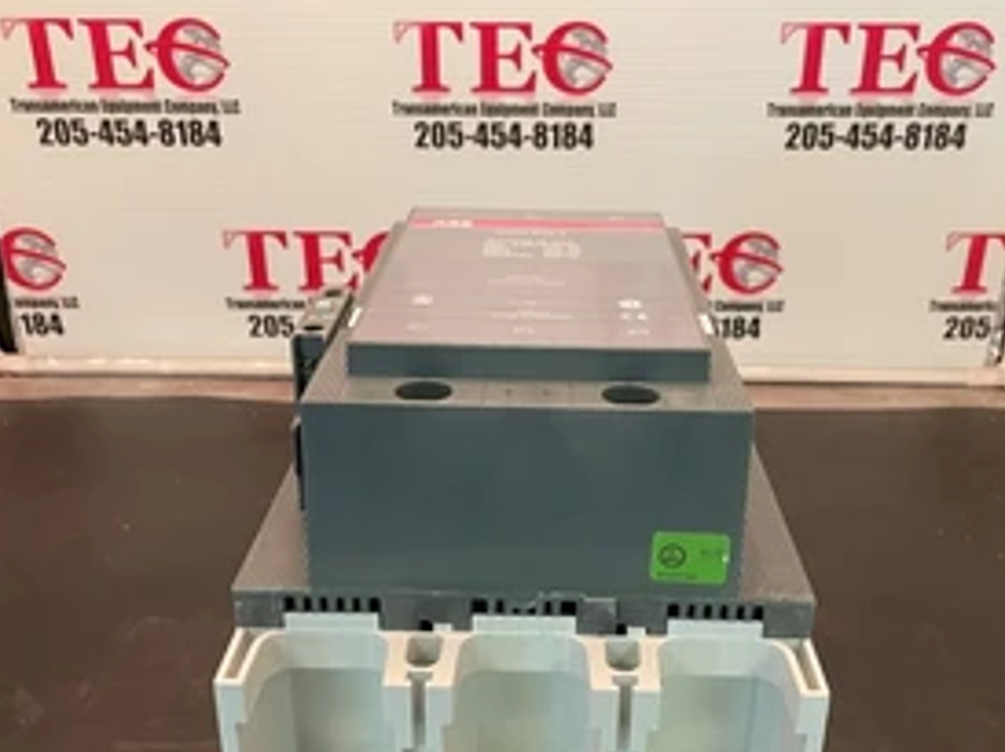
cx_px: 521
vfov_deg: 37.5
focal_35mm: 38
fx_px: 1102
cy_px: 448
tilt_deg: -24.6
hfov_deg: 49.0
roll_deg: +0.1
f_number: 1.6
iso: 160
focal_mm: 4.2
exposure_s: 1/59
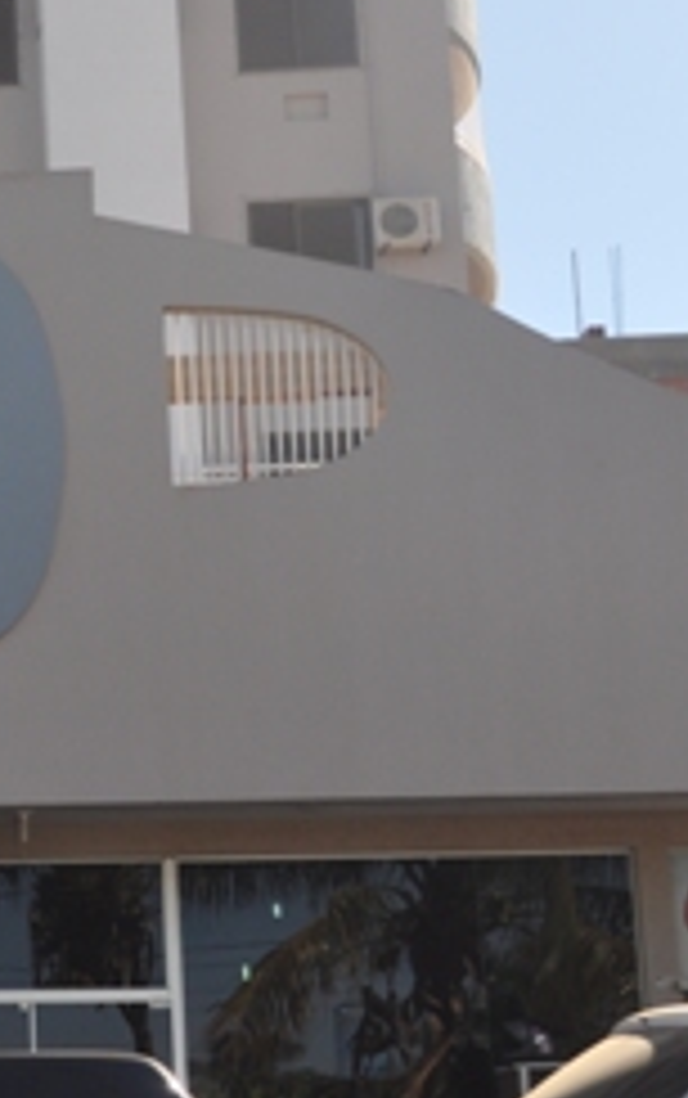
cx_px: -540
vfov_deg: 21.6
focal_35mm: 96
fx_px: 2873
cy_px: 614
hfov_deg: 12.5
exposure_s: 1/350
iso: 200
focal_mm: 24
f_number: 9.5
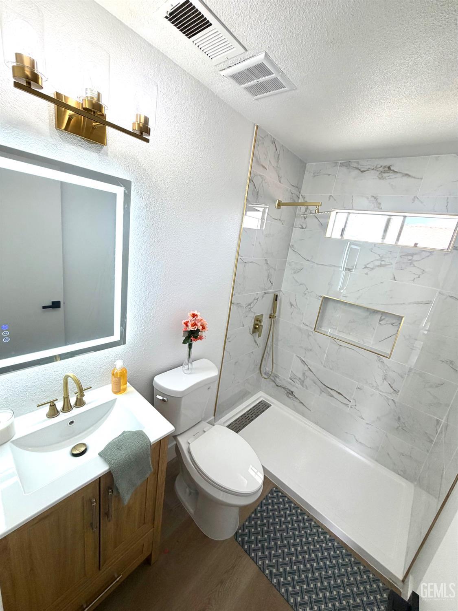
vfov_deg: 102.0
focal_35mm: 14
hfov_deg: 85.7
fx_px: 247
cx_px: 229
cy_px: 306
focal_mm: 2.22
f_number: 2.2
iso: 80
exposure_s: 1/120
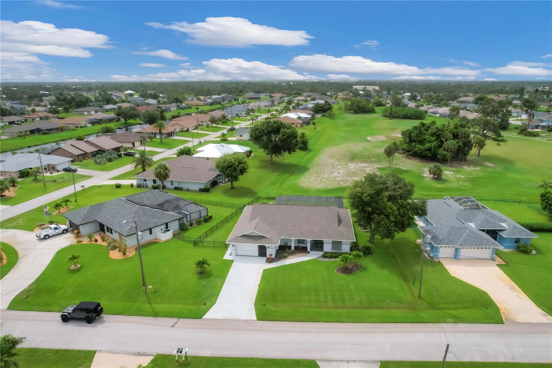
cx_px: 276
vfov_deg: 57.2
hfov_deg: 78.6
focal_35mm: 22
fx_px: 337
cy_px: 184
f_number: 2.8
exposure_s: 1/4000
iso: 140
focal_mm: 8.38
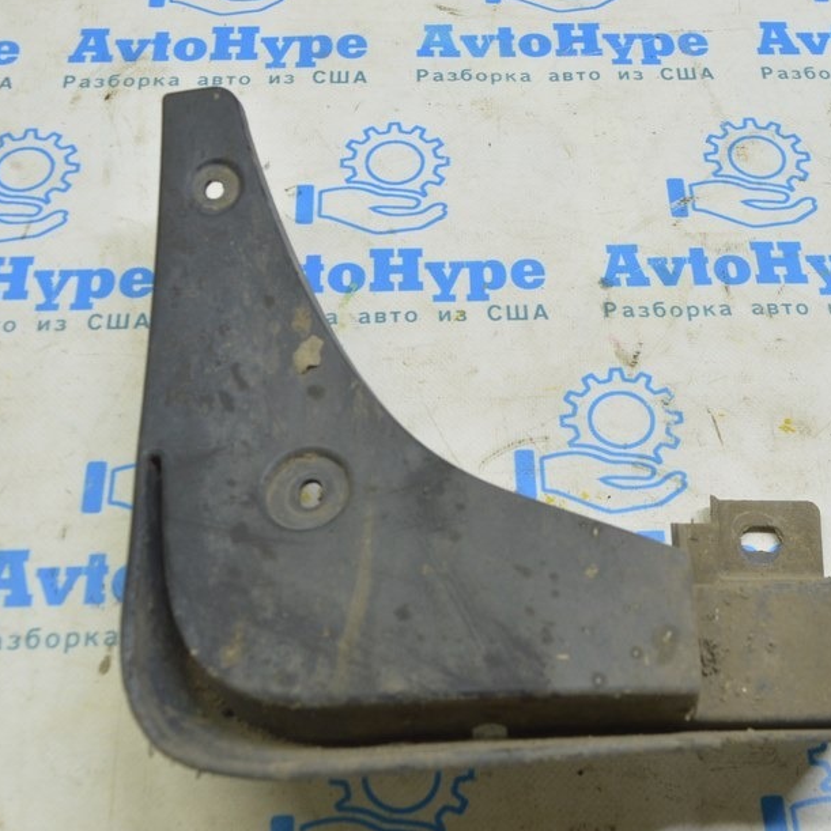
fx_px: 1277
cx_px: 469
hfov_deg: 36.0
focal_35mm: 47
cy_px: 456
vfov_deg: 36.0
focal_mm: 22
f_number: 5.6
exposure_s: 1/20
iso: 400
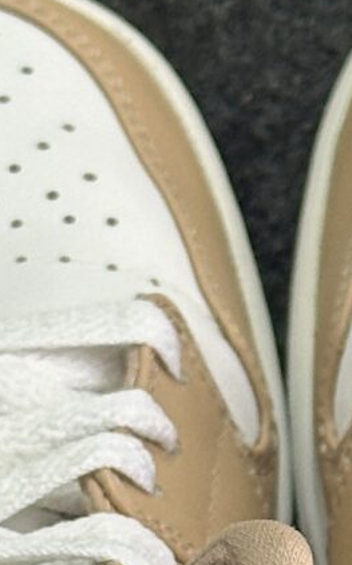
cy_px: 862
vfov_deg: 6.7
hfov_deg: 4.2
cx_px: 294
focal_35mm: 309
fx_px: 4753
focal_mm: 6.86
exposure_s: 1/50
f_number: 1.78
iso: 100
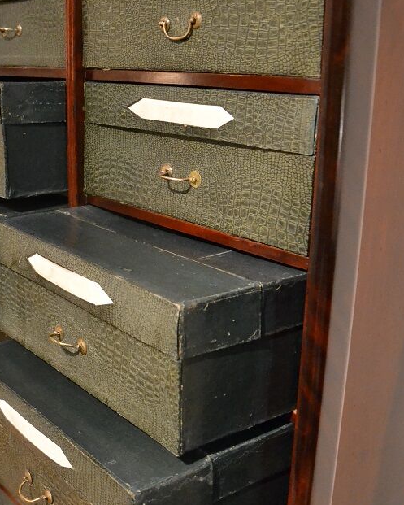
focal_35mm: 47
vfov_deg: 39.3
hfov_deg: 31.6
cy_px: 307
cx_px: 113
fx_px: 702
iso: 3200
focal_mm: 18
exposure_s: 1/15
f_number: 3.5
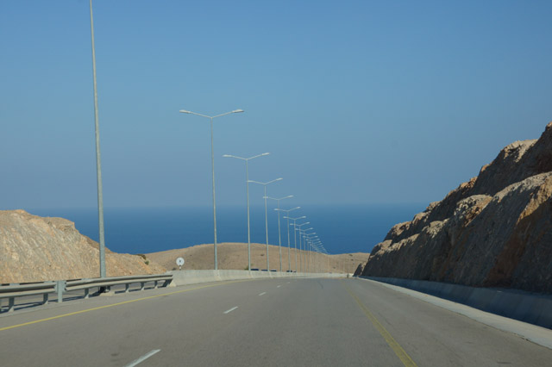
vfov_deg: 18.2
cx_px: 276
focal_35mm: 75
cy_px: 184
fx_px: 1149
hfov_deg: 27.0
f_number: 10
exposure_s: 1/160
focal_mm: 50
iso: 200
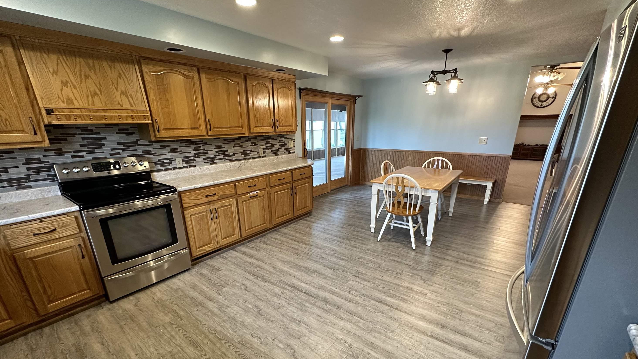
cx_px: 310
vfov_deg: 66.4
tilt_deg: -20.0
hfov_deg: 99.3
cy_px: 217
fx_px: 271
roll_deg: +0.8
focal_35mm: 16
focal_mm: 2.22
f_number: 2.2
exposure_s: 1/60
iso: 250
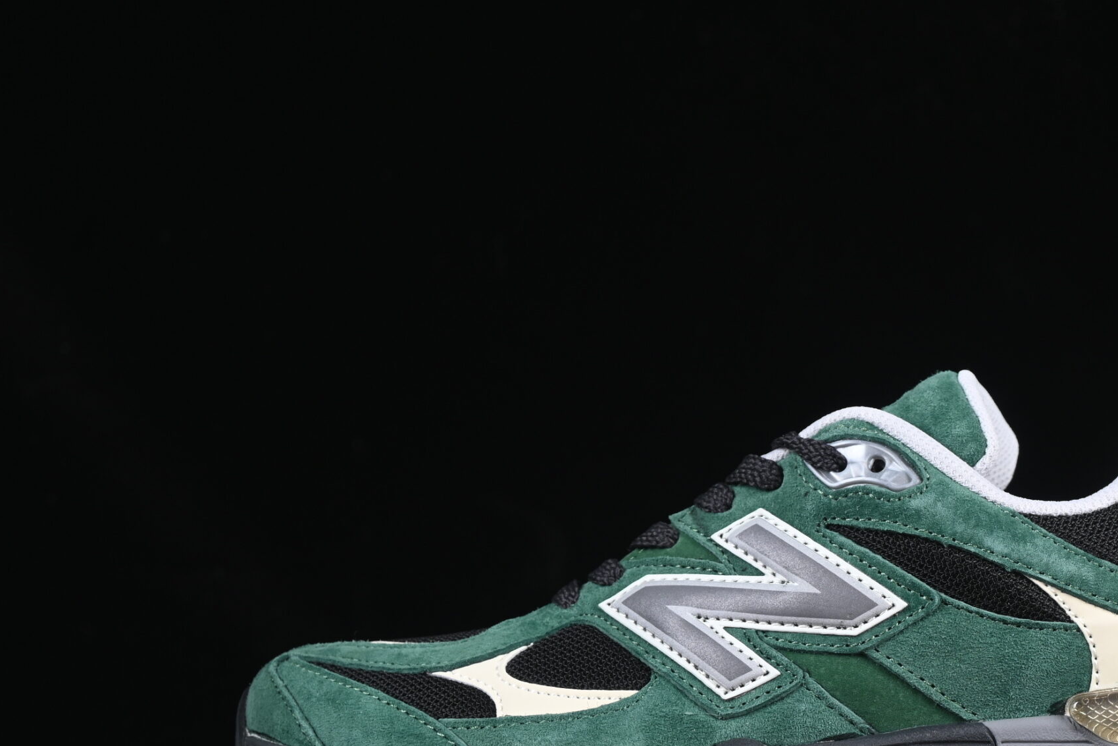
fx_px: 3509
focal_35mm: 113
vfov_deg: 12.1
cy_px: 556
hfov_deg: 18.0
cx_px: 829
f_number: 7.1
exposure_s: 1/60
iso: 160
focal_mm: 50
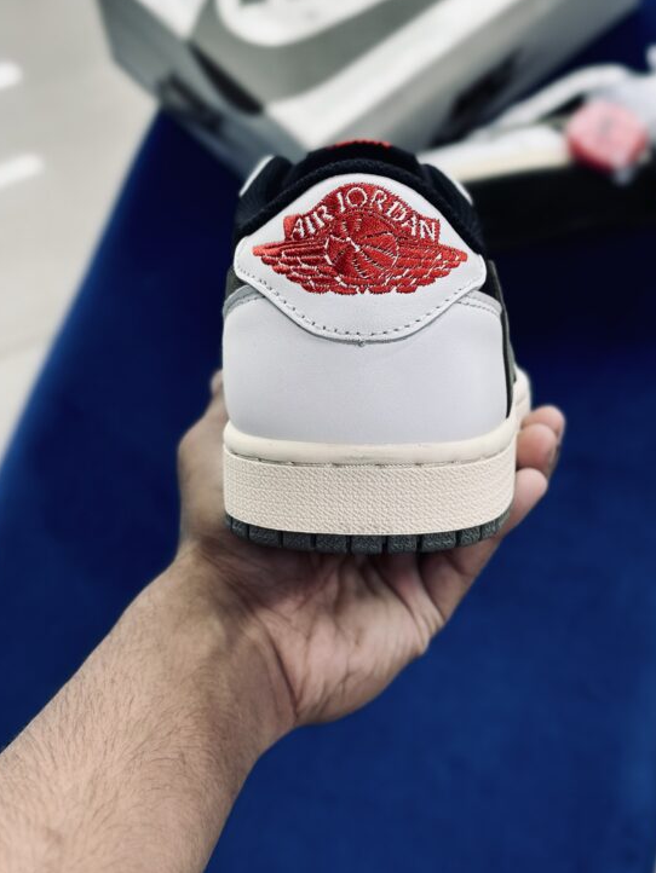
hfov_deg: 23.7
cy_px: 377
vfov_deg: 31.1
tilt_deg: -60.8
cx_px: 352
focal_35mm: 62
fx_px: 1566
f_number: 1.78
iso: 80
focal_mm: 6.86
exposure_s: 1/100
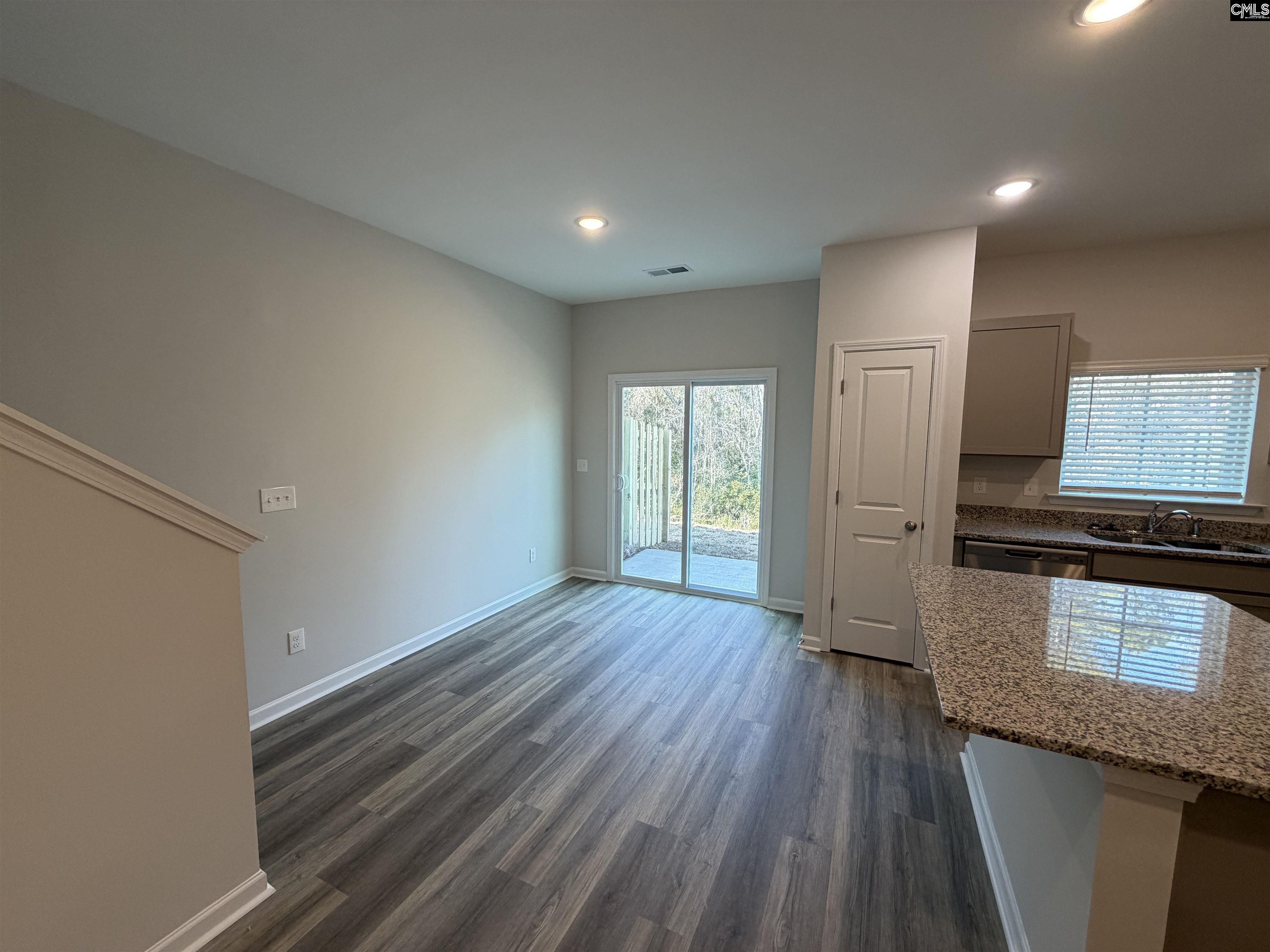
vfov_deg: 85.7
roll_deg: +0.1
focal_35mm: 14
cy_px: 476
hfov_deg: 102.1
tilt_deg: -2.7
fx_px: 514
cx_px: 635
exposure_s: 1/120
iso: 160
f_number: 2.2
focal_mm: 2.22
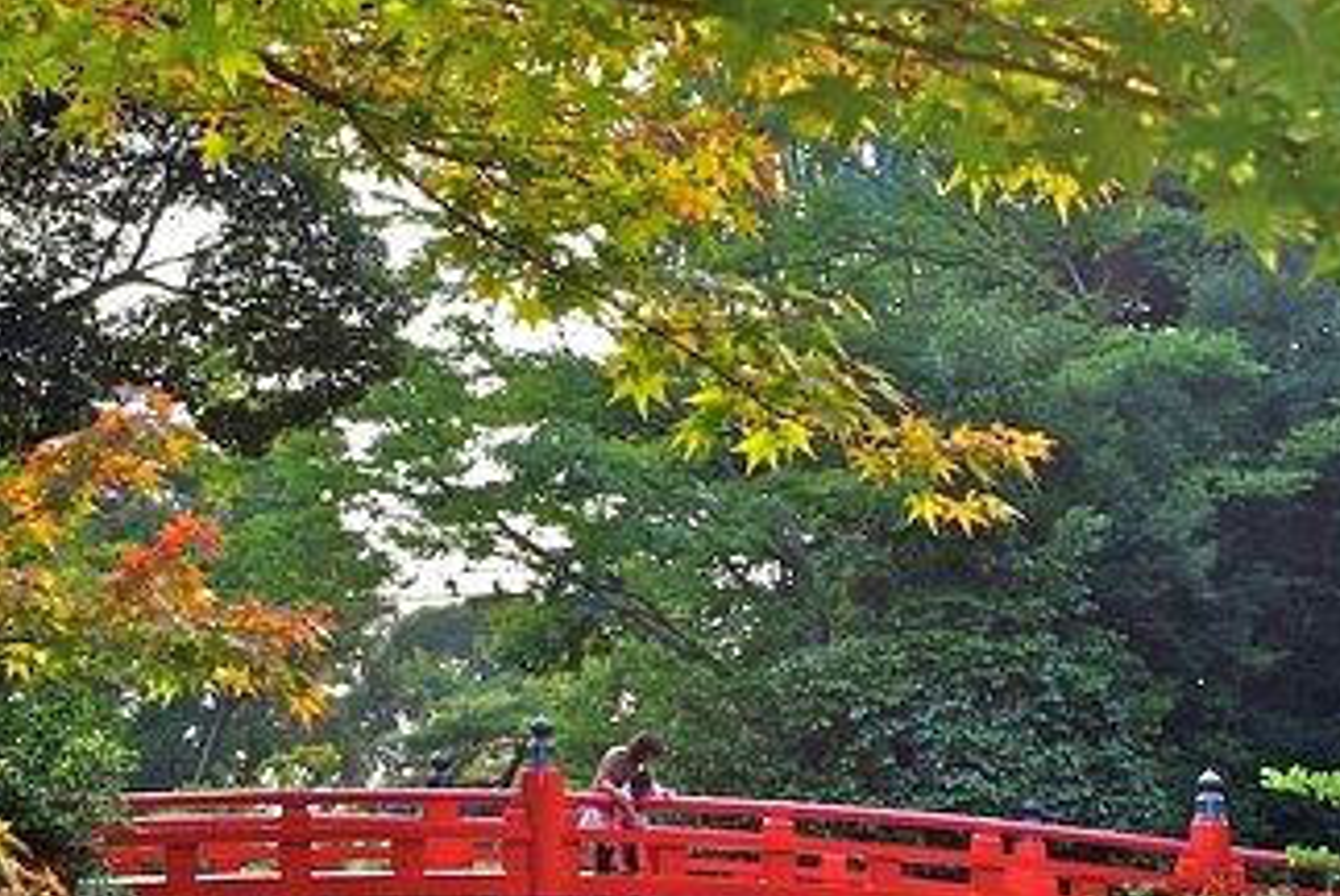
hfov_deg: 24.1
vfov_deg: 16.2
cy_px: 691
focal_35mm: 84
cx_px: 556
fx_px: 3129
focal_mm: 35
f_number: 11
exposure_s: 1/40
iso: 125
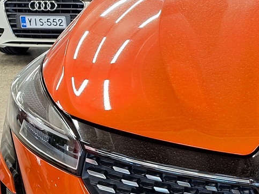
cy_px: 131
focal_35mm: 69
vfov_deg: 21.2
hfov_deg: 25.8
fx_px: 516
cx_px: 292
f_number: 1.8
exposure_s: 1/50
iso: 100
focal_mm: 5.54
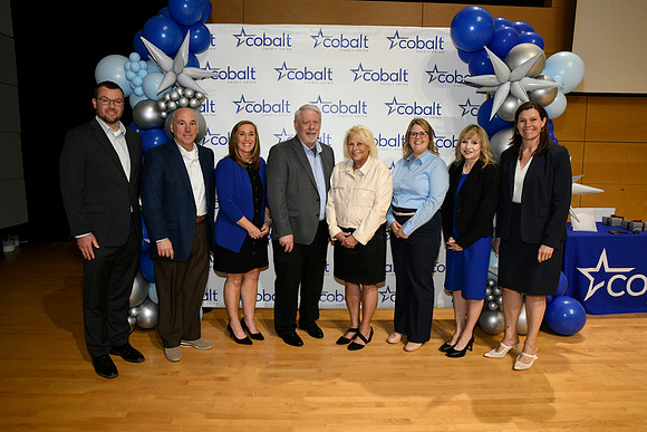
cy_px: 216
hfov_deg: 73.7
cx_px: 324
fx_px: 431
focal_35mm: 24
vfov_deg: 53.2
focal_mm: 24
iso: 1600
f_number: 8
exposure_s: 1/60
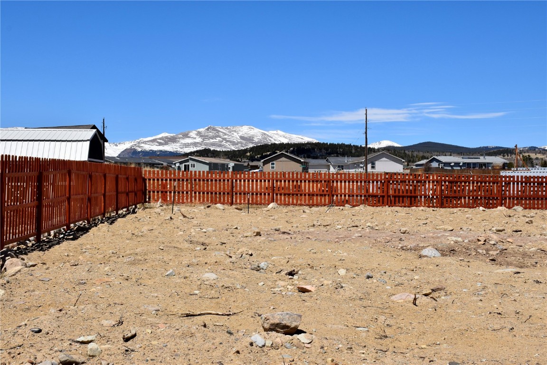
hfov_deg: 41.1
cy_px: 182
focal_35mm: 48
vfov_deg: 28.1
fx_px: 729
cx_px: 274
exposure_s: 1/500
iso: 200
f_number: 11
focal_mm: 32
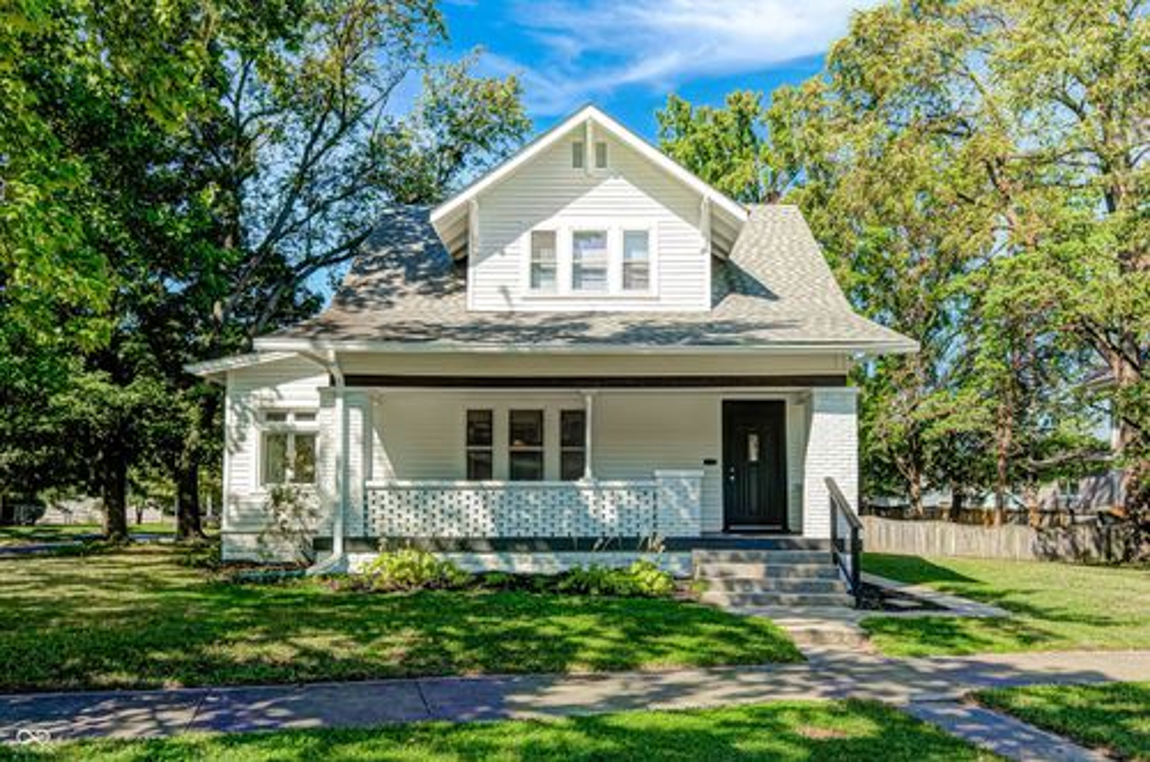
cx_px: 575
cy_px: 381
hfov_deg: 73.9
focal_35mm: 24
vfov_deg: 52.9
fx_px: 765
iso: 100
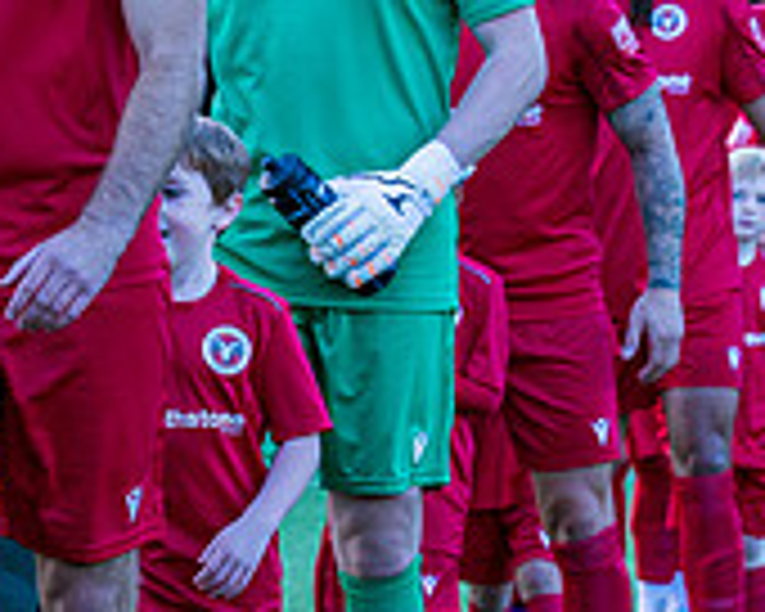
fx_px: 8853
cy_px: 544
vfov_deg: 4.0
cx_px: -198
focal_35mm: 391
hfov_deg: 4.9
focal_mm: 70
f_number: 5
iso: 200
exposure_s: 1/200
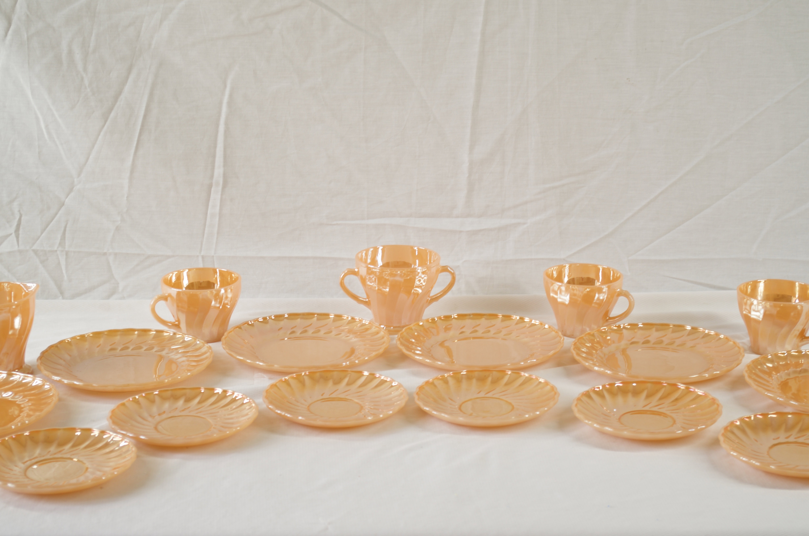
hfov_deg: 24.8
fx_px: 1839
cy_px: 268
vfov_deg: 16.6
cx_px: 404
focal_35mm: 82
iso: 200
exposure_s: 1/30
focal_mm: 55
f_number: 5.6
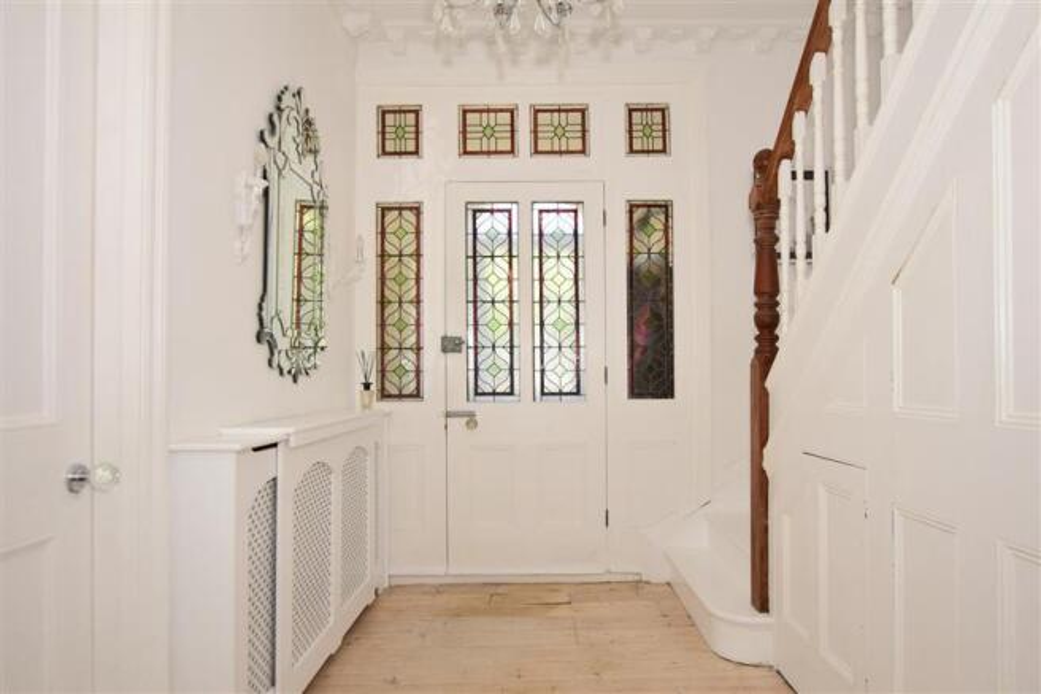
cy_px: 347
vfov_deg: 63.2
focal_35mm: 20
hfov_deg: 85.4
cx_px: 520
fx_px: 564
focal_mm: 13
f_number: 5
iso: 200
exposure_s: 1/80
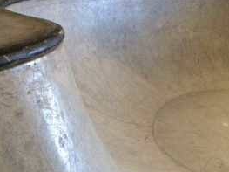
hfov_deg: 36.1
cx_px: 138
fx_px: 350
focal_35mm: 53
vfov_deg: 27.5
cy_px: 99
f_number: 2.2
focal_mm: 4.15
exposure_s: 1/30
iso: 125
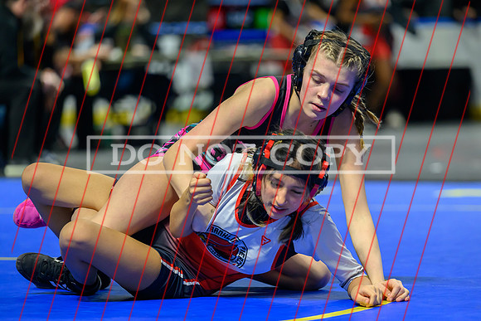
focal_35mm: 205
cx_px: 261
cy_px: 188
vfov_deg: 6.7
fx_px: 2742
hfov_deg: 10.0
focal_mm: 170
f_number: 2.8
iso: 3200
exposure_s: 1/800
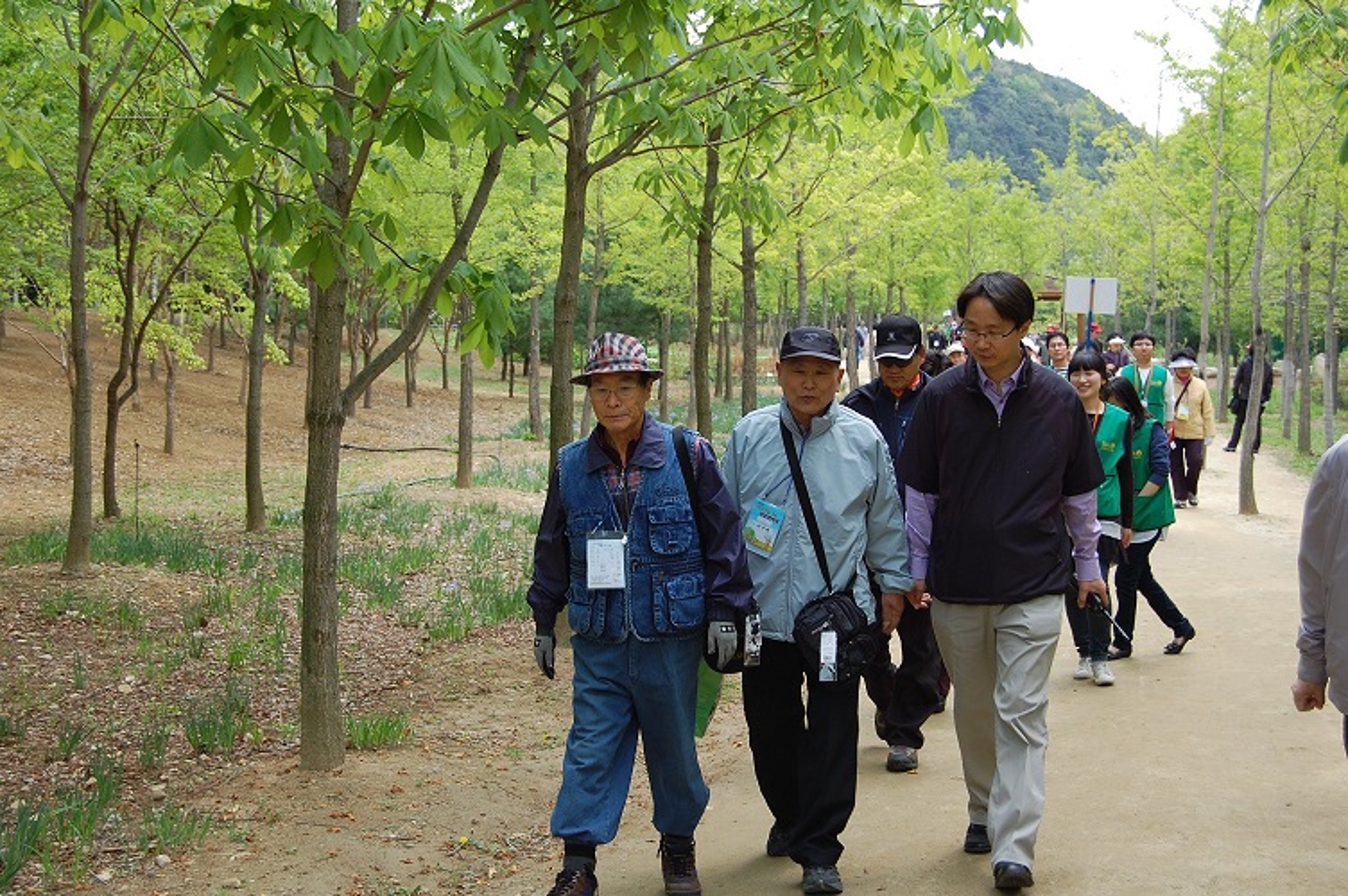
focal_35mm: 52
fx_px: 1964
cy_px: 448
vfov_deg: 25.7
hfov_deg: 37.9
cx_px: 674
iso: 200
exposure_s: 1/160
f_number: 6.3
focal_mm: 35
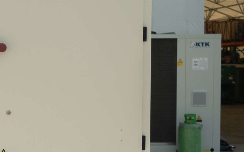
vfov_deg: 12.0
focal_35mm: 109
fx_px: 725
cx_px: -127
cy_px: 99
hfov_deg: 17.2
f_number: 4
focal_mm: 26
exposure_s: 1/50
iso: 100
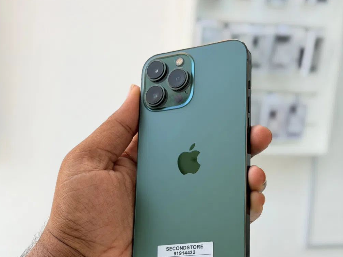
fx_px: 644
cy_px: 195
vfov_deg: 22.4
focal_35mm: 65
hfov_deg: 29.8
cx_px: 169
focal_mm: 6.76
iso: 64
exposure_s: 1/250
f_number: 1.78
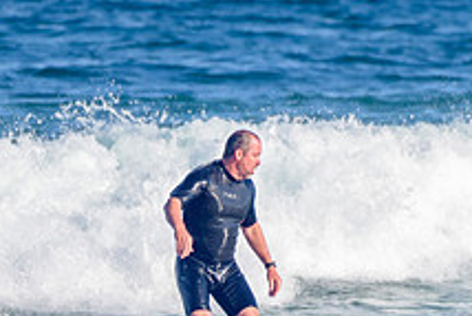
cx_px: 193
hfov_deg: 1.2
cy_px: 313
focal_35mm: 1663
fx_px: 21818
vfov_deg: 0.8
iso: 125
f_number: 5.6
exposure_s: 1/2000
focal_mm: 500
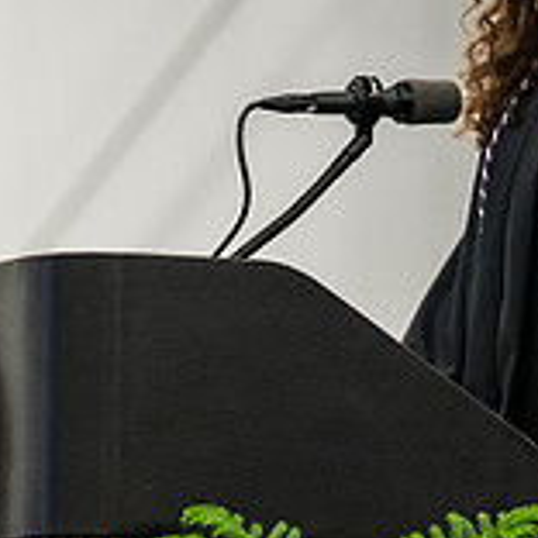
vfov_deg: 2.8
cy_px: 2
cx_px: 379
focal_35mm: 634
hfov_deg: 2.8
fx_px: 11148
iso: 4000
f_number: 5
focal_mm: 200
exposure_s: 1/200
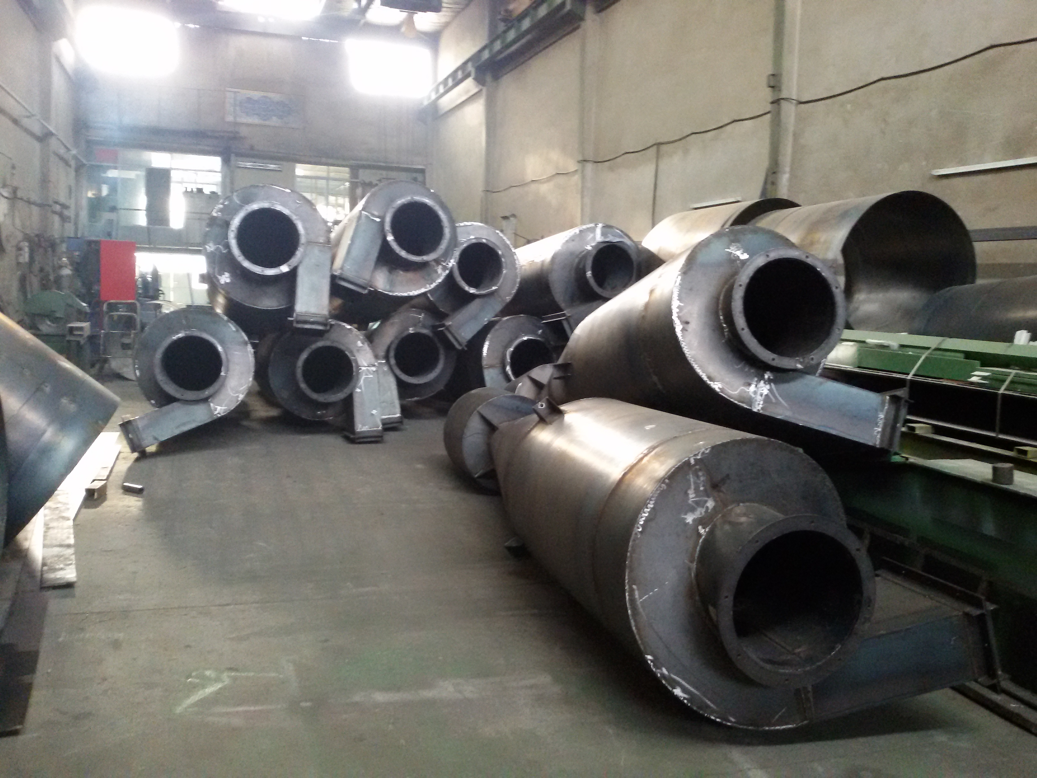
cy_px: 389
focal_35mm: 31
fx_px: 929
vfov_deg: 45.4
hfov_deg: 58.4
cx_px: 518
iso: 400
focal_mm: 2.93
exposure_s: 1/30
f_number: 2.4
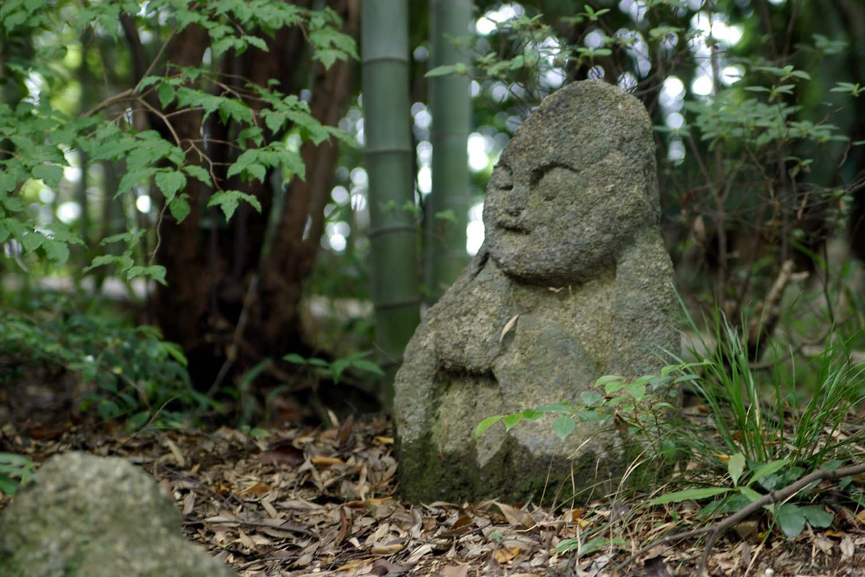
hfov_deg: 21.6
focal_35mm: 94
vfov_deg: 14.5
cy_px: 288
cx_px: 432
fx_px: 2271
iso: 200
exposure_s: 1/30
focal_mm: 63
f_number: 2.8
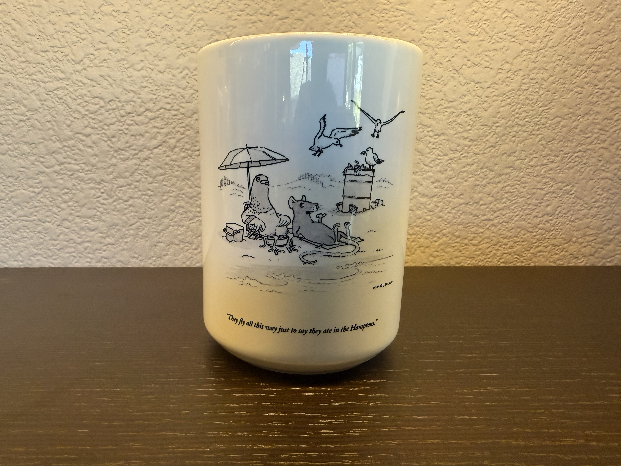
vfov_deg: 56.8
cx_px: 310
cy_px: 233
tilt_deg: -12.0
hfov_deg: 71.6
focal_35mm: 24
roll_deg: -0.7
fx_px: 431
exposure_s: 1/59
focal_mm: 2.22
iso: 320
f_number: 2.2
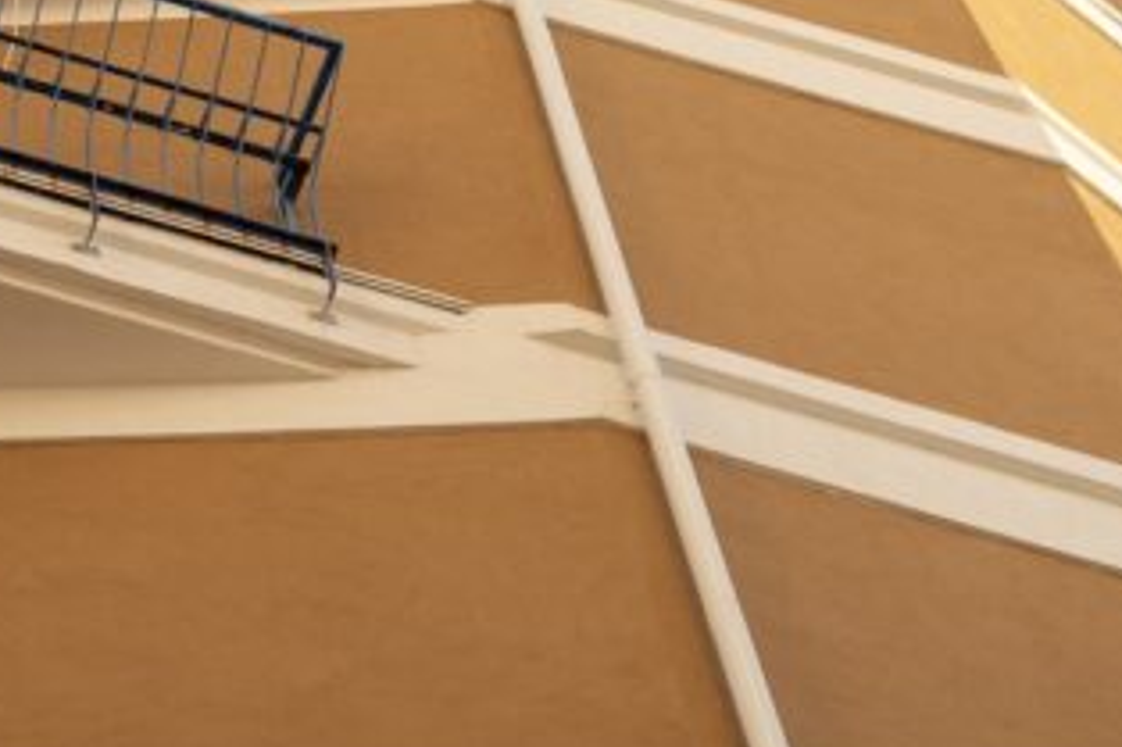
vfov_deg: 11.7
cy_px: -161
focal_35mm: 114
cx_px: -568
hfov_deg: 16.4
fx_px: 3551
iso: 160
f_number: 3.5
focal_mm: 35
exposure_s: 1/320
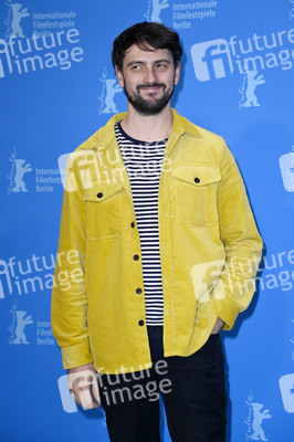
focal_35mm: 105
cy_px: 221
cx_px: 147
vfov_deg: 19.5
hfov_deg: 13.0
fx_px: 1288
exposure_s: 1/200
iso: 800
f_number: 5.3
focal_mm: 105
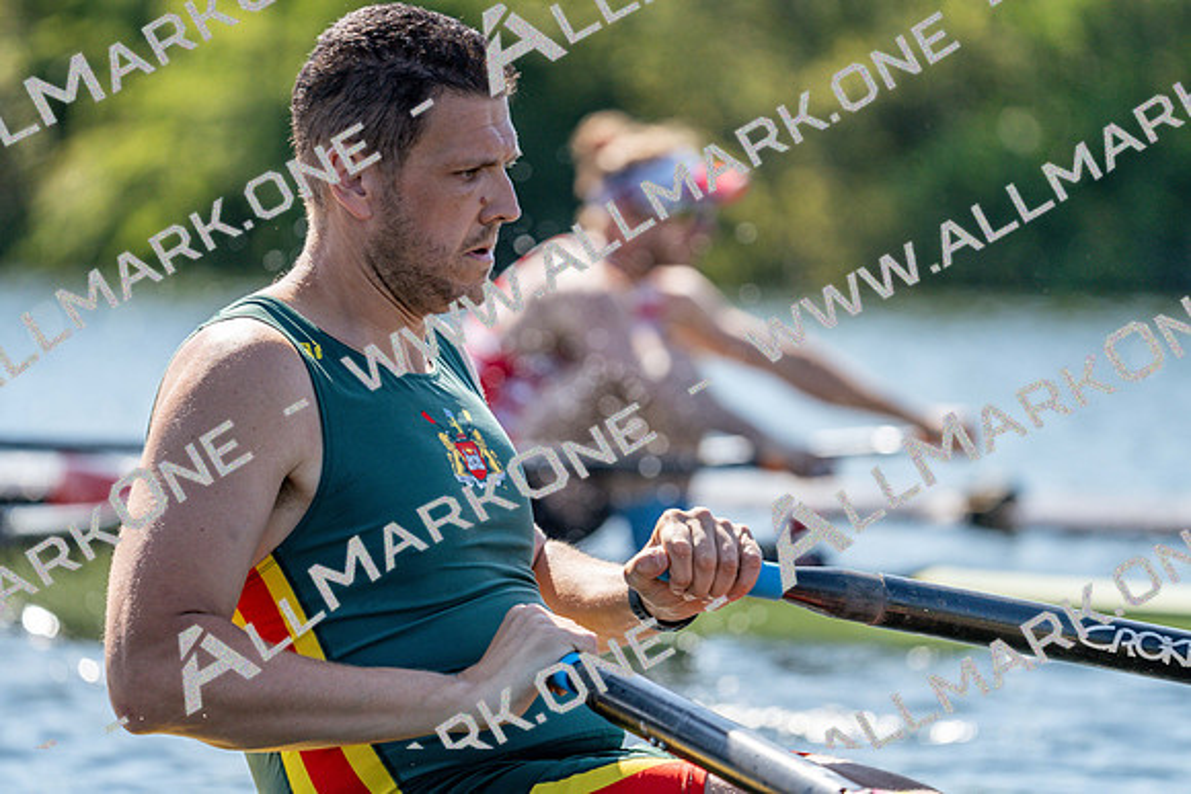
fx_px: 10986
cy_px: 397
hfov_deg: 6.2
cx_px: 596
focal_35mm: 332
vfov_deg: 4.1
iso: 500
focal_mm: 332
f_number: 6.3
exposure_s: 1/1600
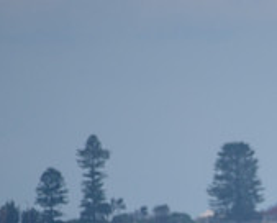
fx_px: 13205
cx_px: 341
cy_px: 291
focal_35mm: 1607
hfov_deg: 1.2
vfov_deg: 1.0
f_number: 5.6
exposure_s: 1/2000
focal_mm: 500
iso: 250
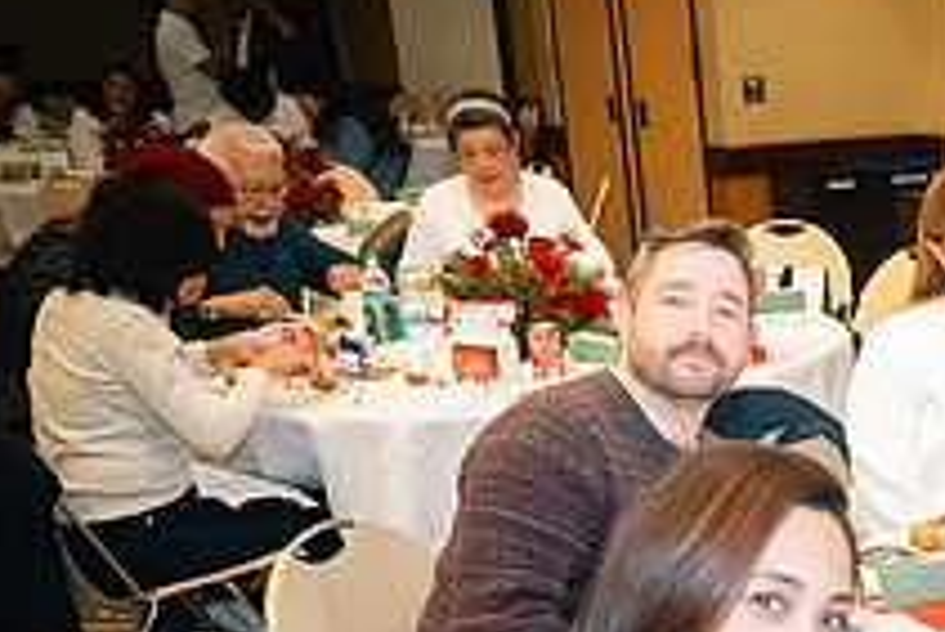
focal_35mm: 66
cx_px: 1259
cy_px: 661
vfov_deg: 19.9
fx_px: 1734
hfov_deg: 25.7
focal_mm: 24
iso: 1600
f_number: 2.8
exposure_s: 1/100
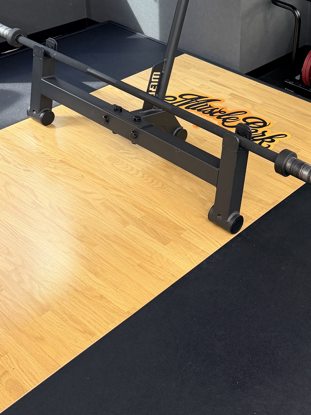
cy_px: 37
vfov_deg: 33.0
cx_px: 249
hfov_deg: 26.1
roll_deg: -1.6
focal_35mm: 55
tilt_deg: -22.6
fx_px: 659
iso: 200
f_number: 1.78
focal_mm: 6.76
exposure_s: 1/114
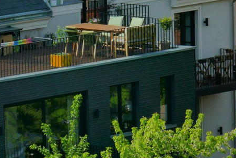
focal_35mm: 382
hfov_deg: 5.4
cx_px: 5
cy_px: 53
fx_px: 2506
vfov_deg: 3.6
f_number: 5.8
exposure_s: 1/640
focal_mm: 52.5
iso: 500
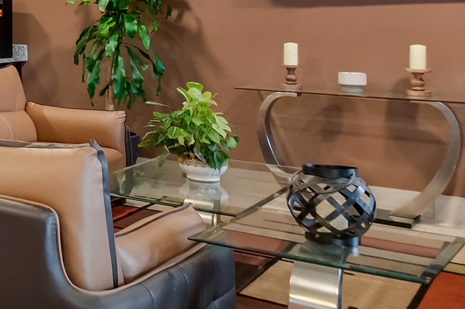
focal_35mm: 51
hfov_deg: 29.5
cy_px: 25
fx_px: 658
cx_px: -170
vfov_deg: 25.5
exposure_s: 1/20
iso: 400
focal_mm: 10
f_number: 8
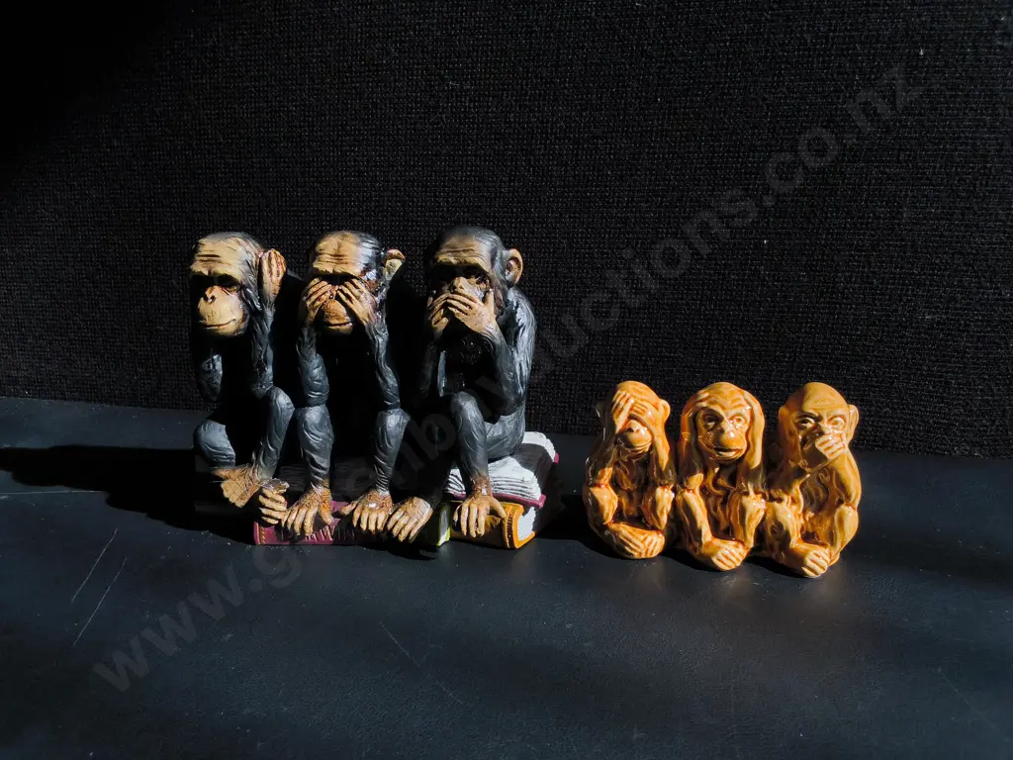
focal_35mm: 27
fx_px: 790
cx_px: 506
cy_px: 380
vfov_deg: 51.4
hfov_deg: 65.3
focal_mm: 2.87
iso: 32
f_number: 2
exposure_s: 1/2679
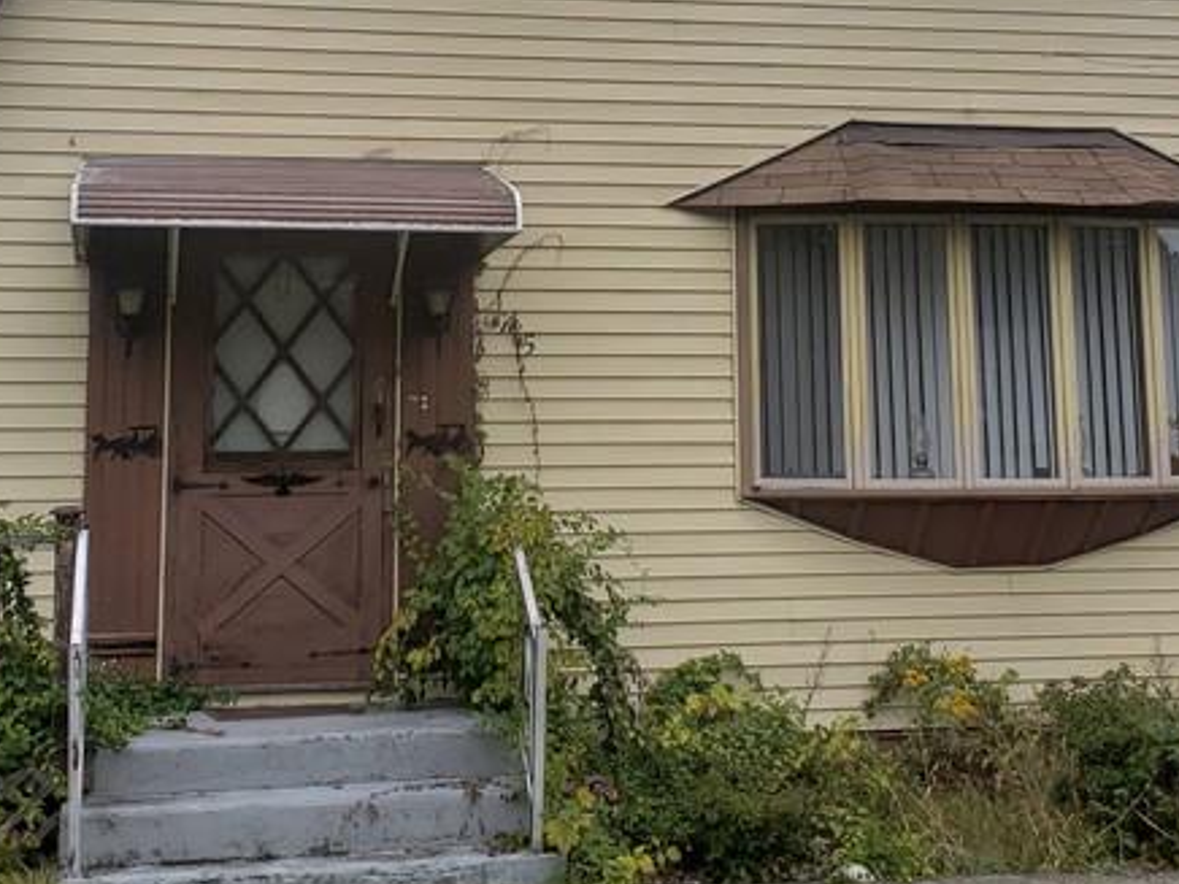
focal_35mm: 61
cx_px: 608
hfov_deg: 31.7
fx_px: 2078
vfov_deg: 23.6
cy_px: 165
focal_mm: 4.3
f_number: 2.4
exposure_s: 1/495
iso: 50
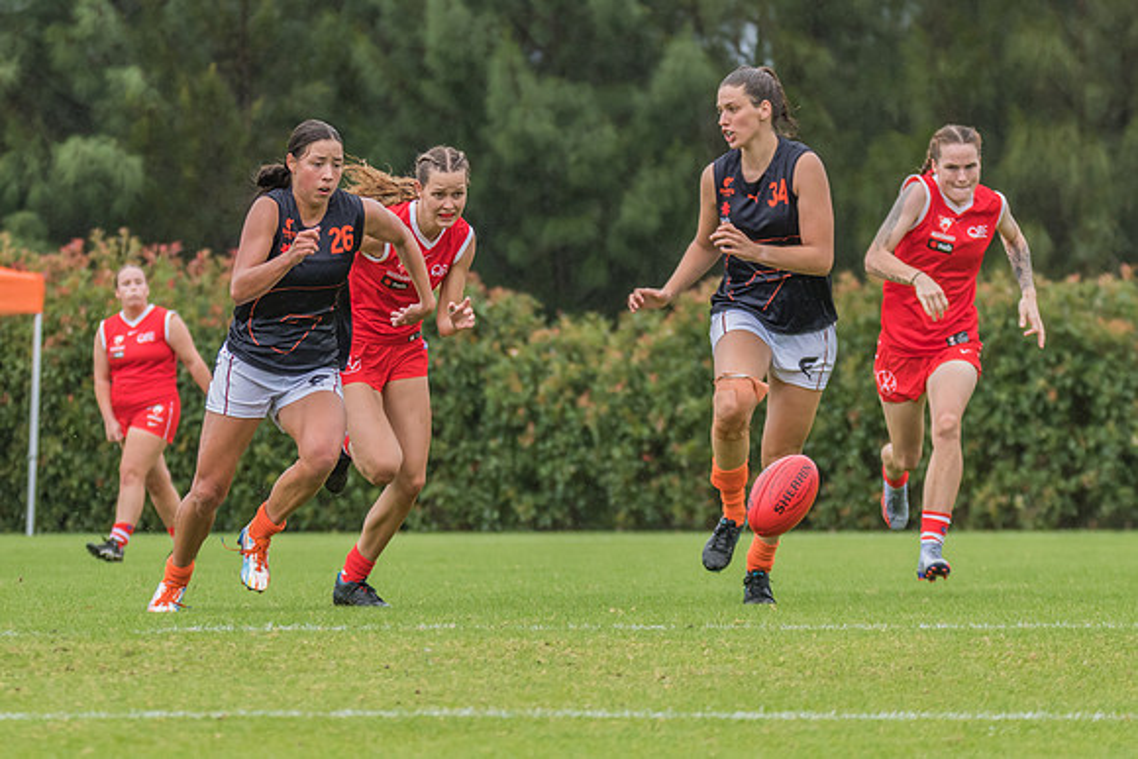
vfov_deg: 3.8
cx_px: 463
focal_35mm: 366
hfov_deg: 5.6
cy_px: 253
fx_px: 11580
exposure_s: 1/1250
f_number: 5
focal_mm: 190
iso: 500
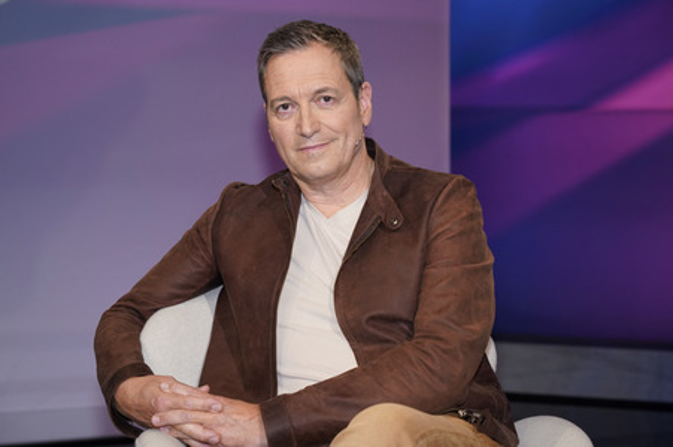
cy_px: 224
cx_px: 336
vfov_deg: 20.3
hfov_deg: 30.1
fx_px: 1252
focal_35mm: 67
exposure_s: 1/160
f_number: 5
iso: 1600
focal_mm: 67
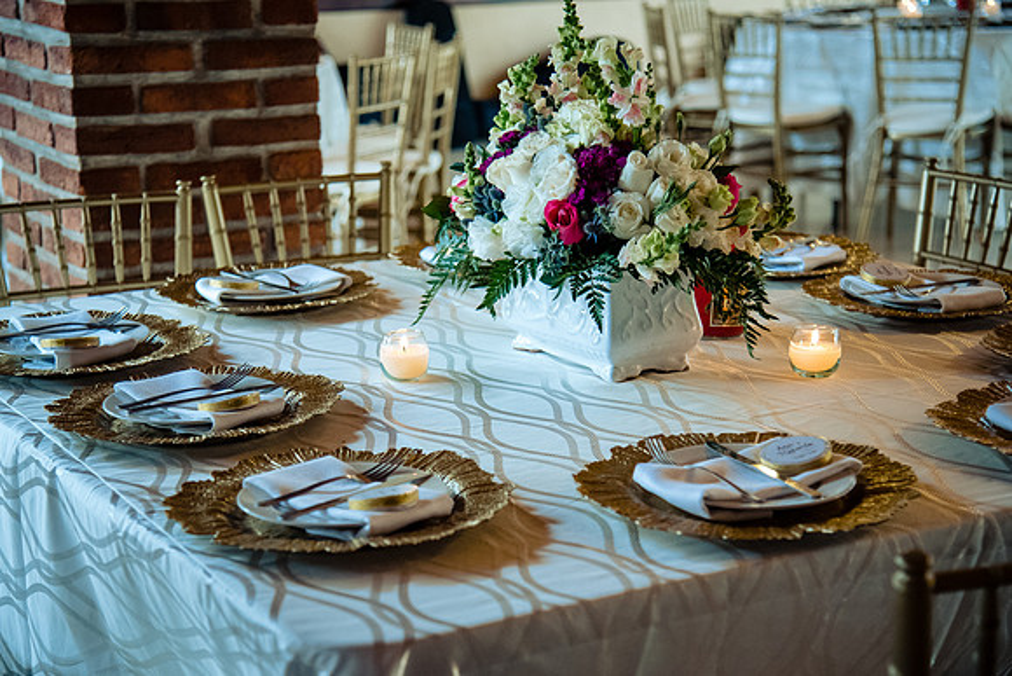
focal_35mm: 71
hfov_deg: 28.5
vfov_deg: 19.2
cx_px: 506
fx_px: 1993
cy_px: 338
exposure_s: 1/250
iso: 3200
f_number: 4
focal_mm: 65
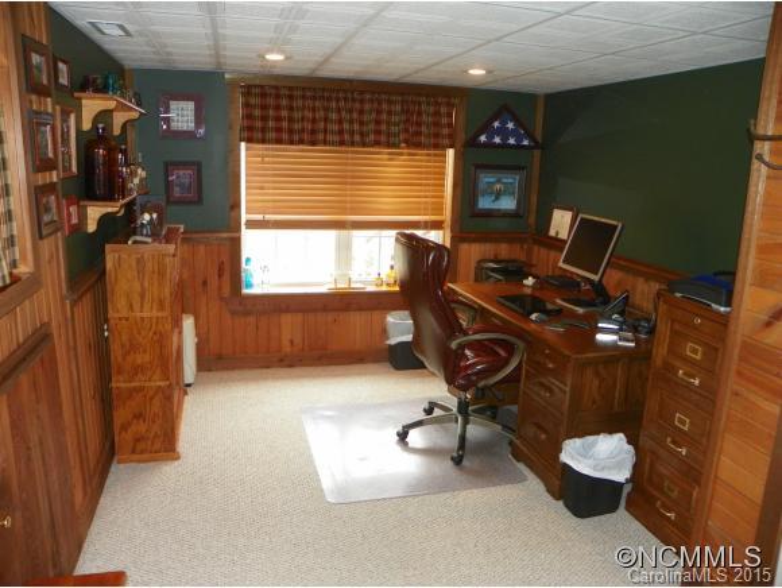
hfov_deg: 67.3
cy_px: 294
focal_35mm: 26
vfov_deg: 53.1
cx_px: 391
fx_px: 588
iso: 125
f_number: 2.8
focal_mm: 4.6
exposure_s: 1/30
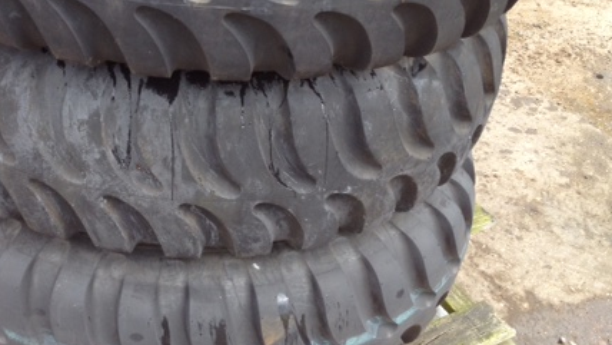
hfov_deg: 36.1
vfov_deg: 20.9
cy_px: 77
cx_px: 182
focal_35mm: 57
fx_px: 925
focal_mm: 4.28
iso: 64
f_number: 2.4
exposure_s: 1/267
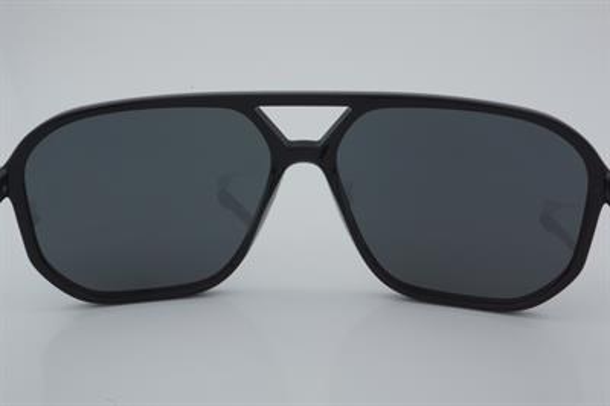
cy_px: 203
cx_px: 305
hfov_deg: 37.9
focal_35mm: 52
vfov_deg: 25.7
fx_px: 889
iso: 100
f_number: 32
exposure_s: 1/4
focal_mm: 35
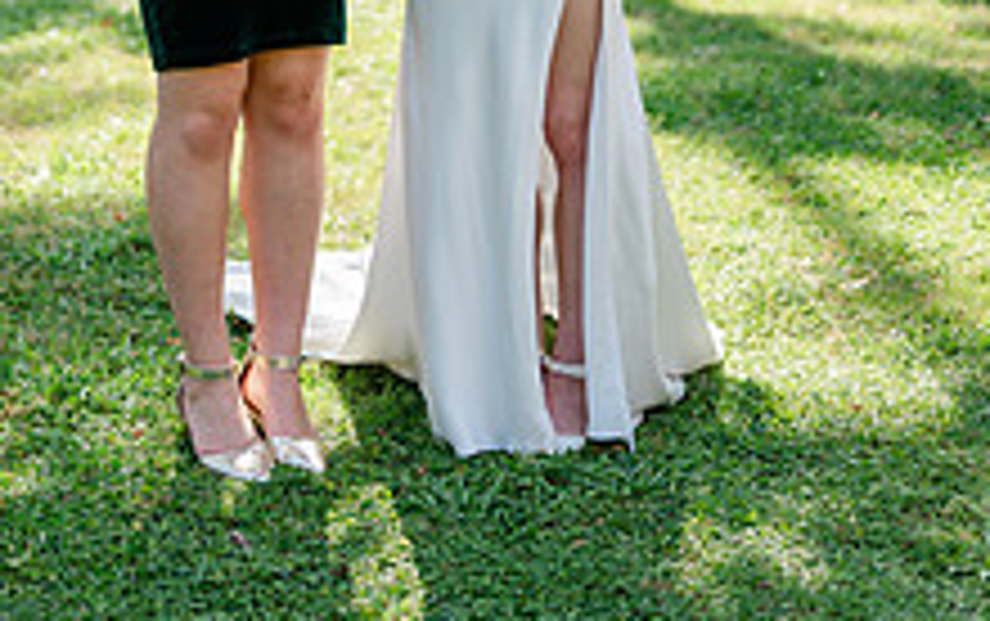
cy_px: -256
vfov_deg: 12.1
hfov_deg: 20.0
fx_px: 2809
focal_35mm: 104
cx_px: 423
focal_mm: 50
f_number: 1.8
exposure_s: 1/800
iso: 64
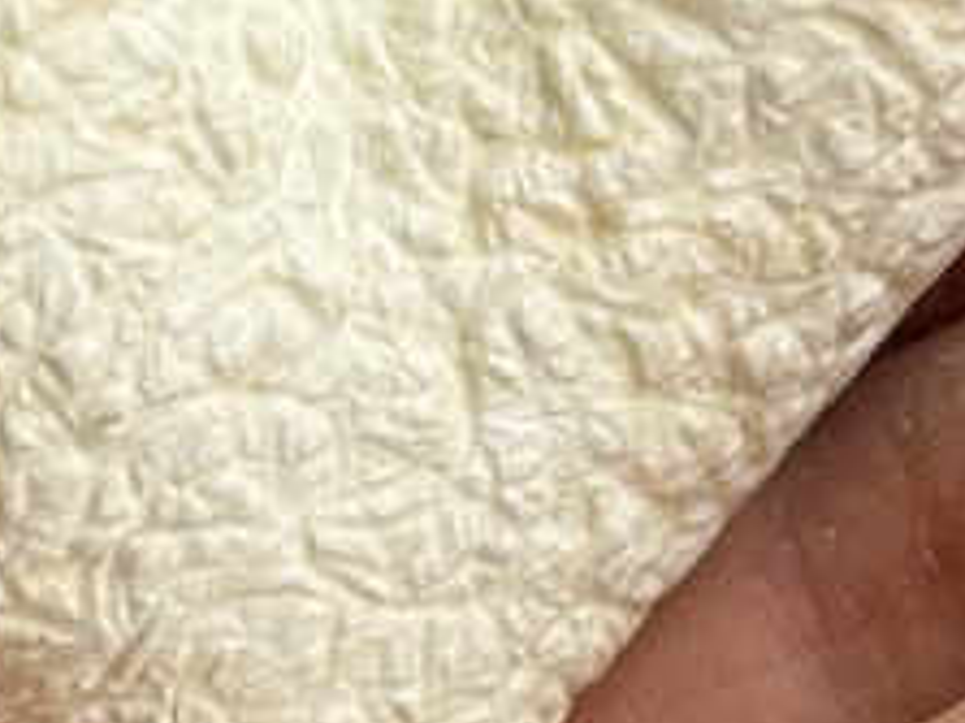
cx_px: 731
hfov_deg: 7.2
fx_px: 7690
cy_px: -385
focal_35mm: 276
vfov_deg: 5.3
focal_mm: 6.86
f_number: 1.78
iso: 64
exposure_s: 1/843
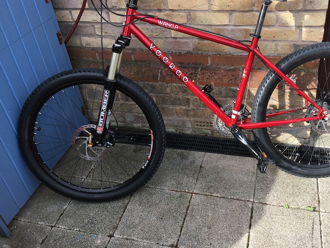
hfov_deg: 52.4
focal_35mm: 35
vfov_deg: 40.6
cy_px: 105
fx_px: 334
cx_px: 193
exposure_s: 1/342
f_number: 2.2
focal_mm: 4.15
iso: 25
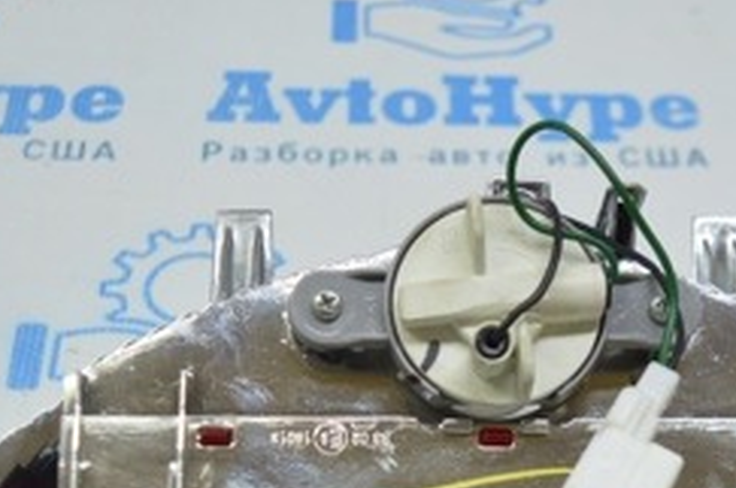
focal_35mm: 79
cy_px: 535
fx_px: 1612
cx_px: 469
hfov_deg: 25.6
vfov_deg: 16.7
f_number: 3.5
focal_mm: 20
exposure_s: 1/100
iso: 400
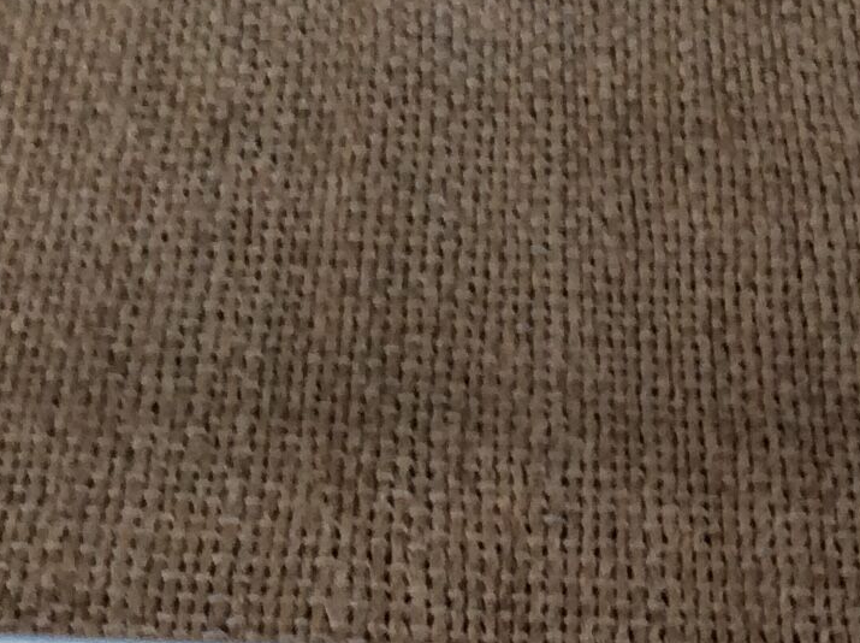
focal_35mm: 116
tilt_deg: -48.3
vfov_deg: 11.9
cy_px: 1078
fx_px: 2878
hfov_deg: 16.6
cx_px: 858
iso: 80
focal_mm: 3.3
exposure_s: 1/25
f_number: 2.4
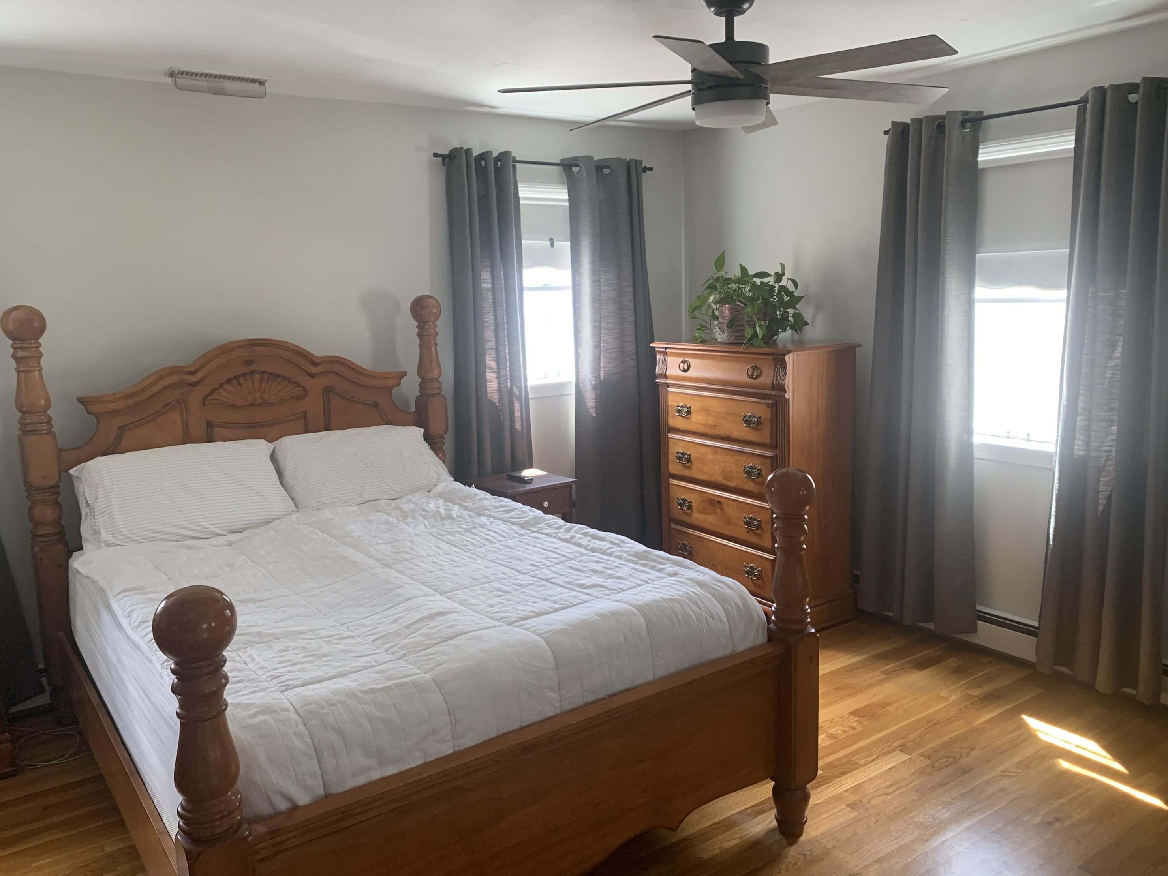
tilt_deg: -8.2
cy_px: 433
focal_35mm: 27
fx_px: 911
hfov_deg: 65.3
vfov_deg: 51.4
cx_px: 597
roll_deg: +0.9
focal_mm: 4.25
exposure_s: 1/60
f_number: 1.8
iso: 160
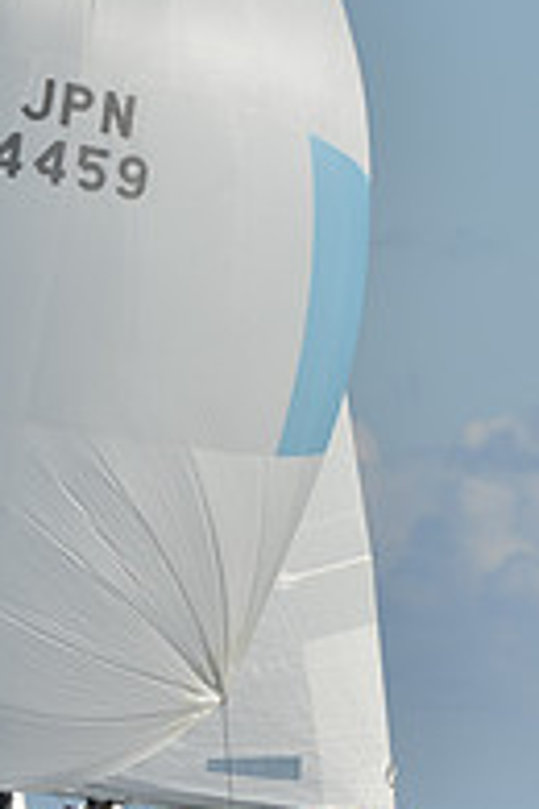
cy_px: 216
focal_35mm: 653
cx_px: -168
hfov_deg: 2.1
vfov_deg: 3.2
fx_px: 14664
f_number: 7.1
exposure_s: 1/1250
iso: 200
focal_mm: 220
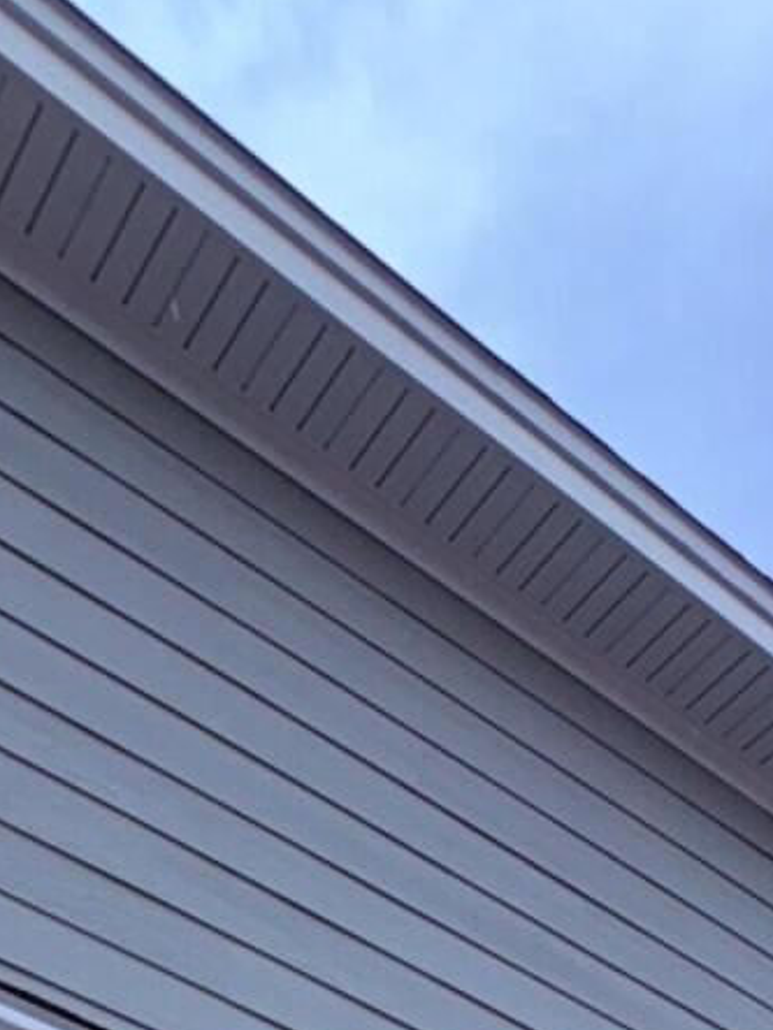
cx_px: 678
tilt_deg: +3.4
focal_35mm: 63
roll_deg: -0.1
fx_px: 1876
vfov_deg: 18.0
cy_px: 2160
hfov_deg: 22.8
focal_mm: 2.22
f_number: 2.2
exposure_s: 1/700
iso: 32
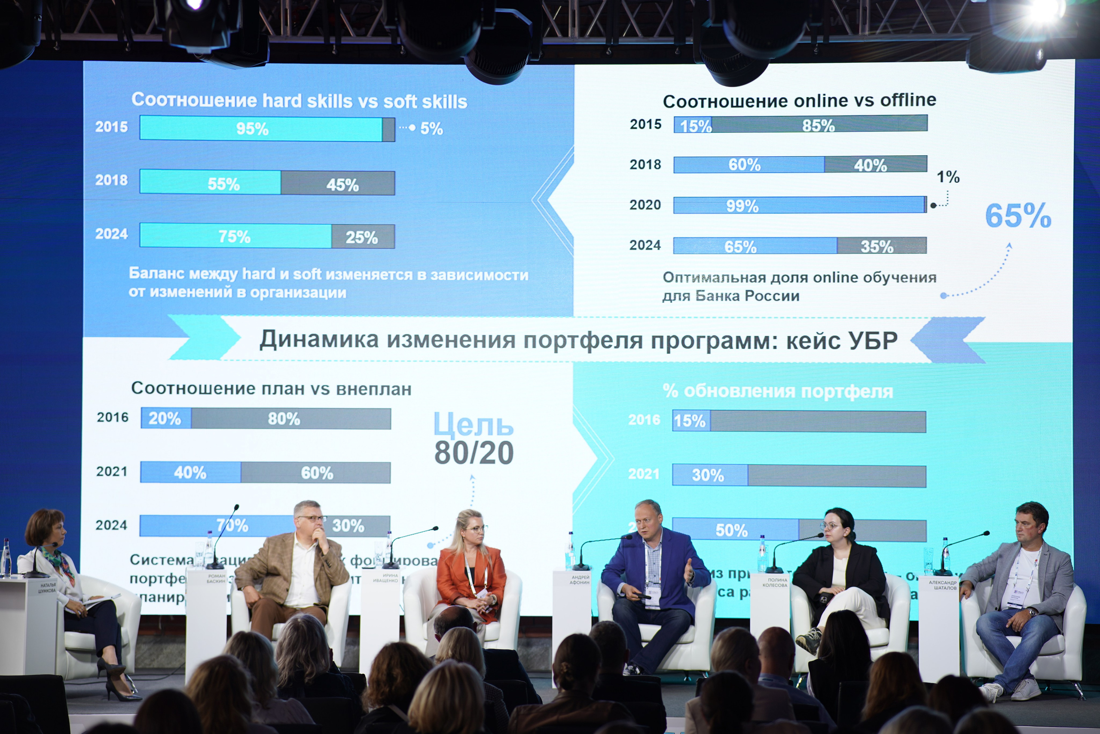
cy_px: 367
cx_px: 550
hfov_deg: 23.9
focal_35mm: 85
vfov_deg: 16.1
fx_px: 2597
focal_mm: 85
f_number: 2.2
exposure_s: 1/100
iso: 100
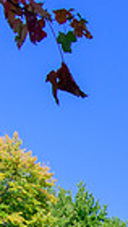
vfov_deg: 15.5
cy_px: 443
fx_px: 674
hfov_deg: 8.6
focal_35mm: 112
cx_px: 410
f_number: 9
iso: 100
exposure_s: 1/125
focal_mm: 17
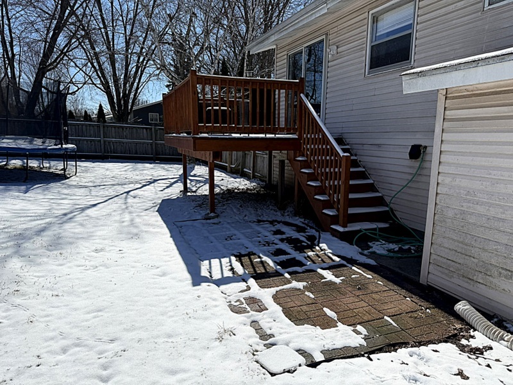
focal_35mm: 24
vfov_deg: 56.8
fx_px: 356
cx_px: 256
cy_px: 192
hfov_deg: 71.6
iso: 80
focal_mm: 6.76
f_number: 1.78
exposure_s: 1/11905
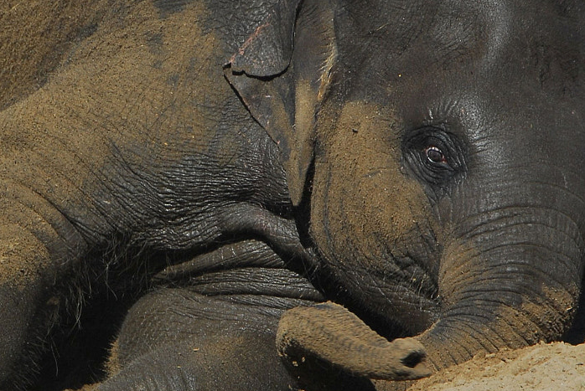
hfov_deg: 4.4
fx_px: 7550
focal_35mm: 464
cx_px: 153
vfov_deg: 3.0
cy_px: 185
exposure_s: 1/350
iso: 320
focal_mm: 135
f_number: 10
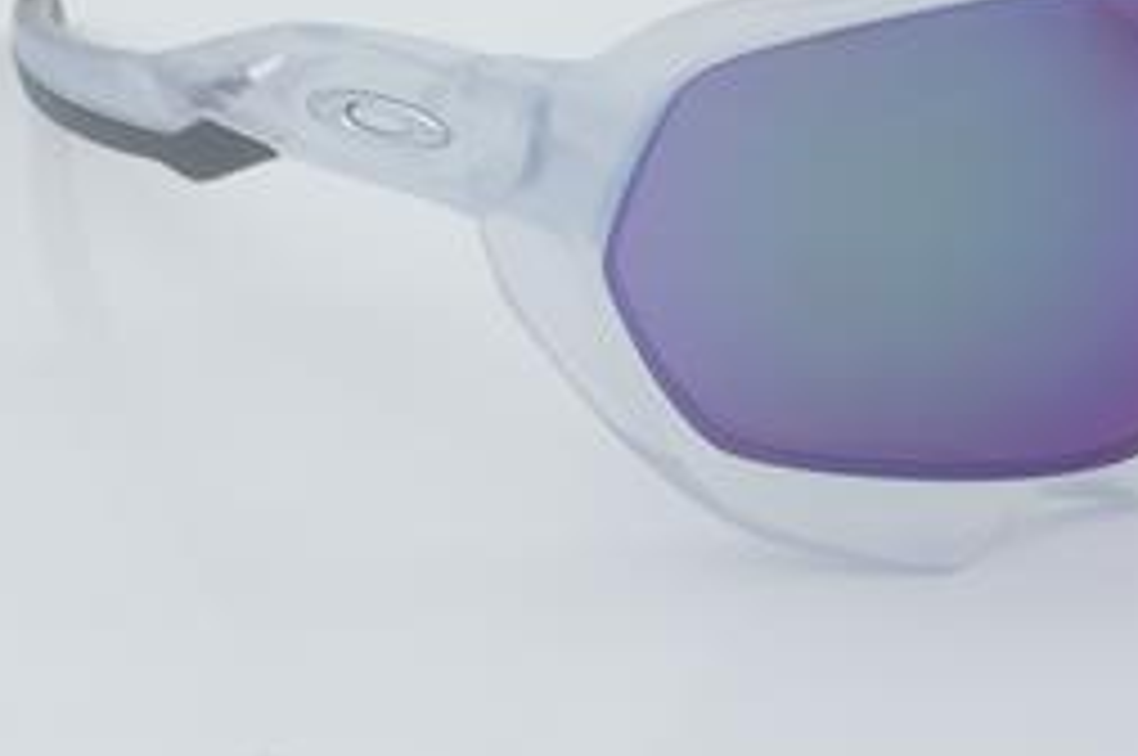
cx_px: 846
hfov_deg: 19.0
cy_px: 184
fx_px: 3371
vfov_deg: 12.7
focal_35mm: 107
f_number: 32
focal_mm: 45
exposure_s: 1/4
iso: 100
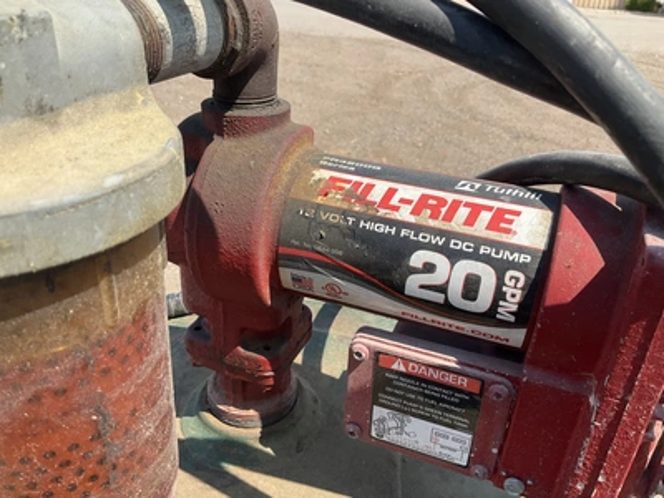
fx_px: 556
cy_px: 249
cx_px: 332
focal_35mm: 29
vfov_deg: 48.2
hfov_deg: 61.7
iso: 25
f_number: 1.8
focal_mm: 3
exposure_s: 1/1015
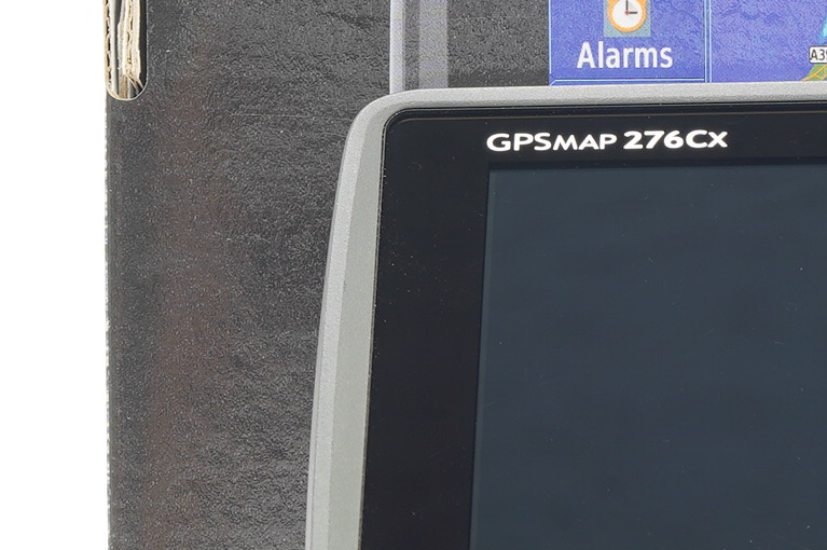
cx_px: 1156
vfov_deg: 3.9
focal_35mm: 353
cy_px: -164
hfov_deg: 5.8
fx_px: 8102
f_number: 11
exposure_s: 1/1.25
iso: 200
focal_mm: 90
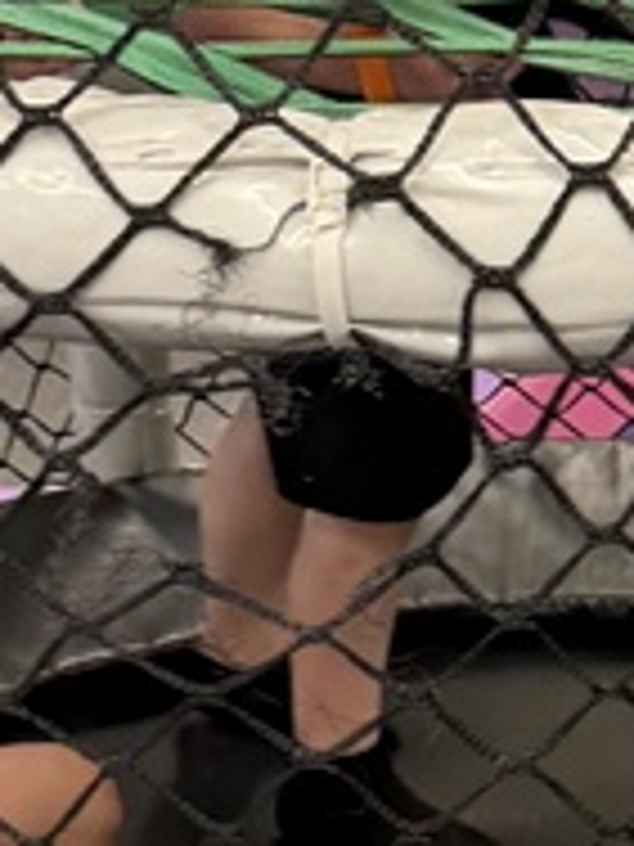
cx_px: 719
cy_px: 657
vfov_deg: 15.0
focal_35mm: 131
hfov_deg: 11.1
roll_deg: -1.0
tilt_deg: -23.5
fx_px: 3199
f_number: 1.78
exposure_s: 1/60
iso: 400
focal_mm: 6.76
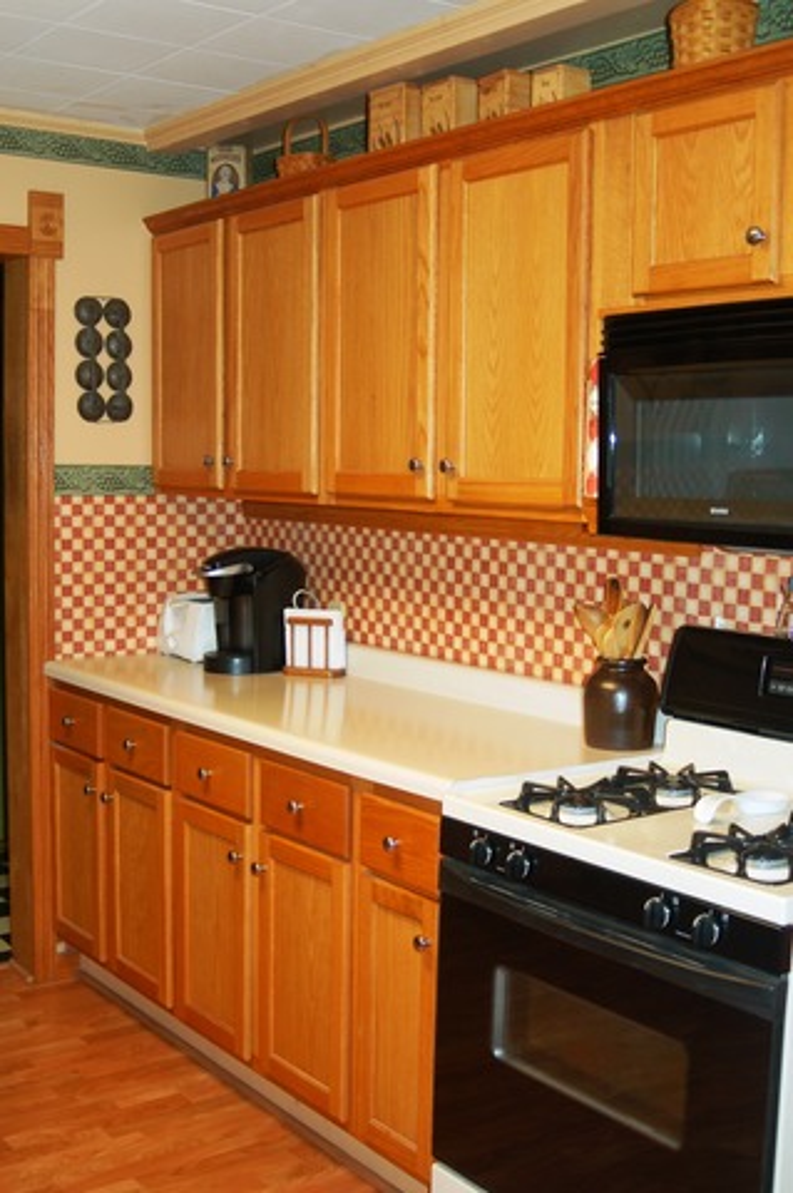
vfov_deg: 46.4
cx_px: 396
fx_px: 1391
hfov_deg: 31.8
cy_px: 596
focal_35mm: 42
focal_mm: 28
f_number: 3.3
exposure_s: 1/60
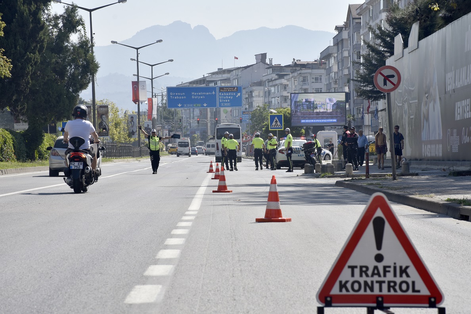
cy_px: 157
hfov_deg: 15.2
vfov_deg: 10.2
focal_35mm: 135
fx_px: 1766
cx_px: 236
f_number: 10
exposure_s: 1/200
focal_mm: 90
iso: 100
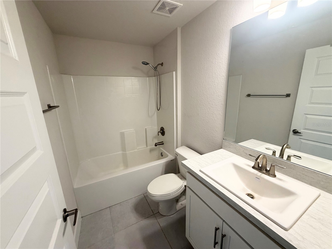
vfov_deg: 85.7
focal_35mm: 14
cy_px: 124
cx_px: 166
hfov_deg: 102.1
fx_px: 134
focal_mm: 2.22
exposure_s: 1/120
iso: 250
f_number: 2.2
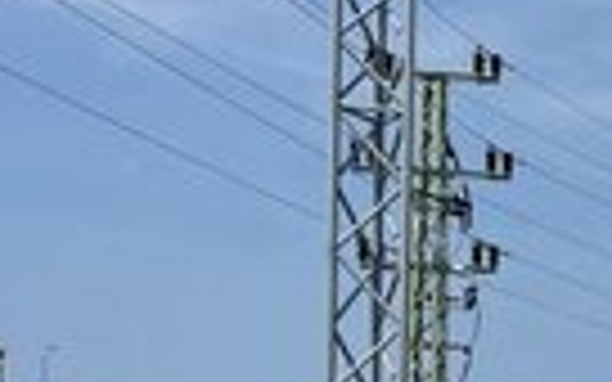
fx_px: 1651
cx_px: 1066
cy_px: 616
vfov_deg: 12.4
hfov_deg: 17.5
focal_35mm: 99
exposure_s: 1/7353
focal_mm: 5.1
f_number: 1.6
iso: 50
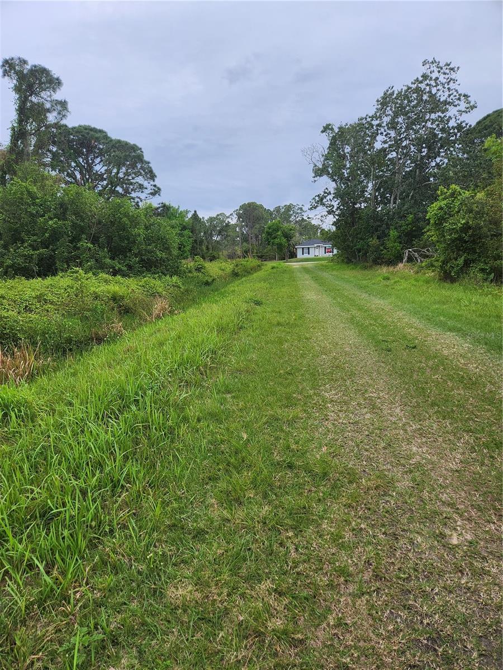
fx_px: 446
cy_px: 335
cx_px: 252
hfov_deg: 58.9
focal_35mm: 23
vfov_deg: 73.9
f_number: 1.8
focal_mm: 5.4
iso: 20
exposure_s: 1/180
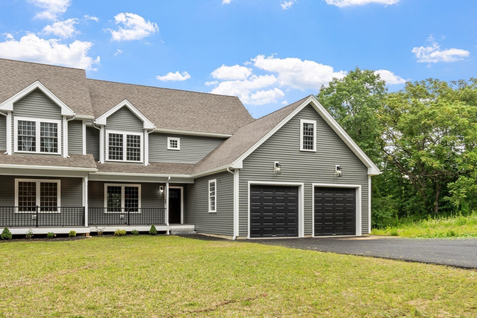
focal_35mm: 31
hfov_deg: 60.3
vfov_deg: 42.3
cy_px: 159
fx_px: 411
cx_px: 238
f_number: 20
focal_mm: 21
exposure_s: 1/5
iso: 100
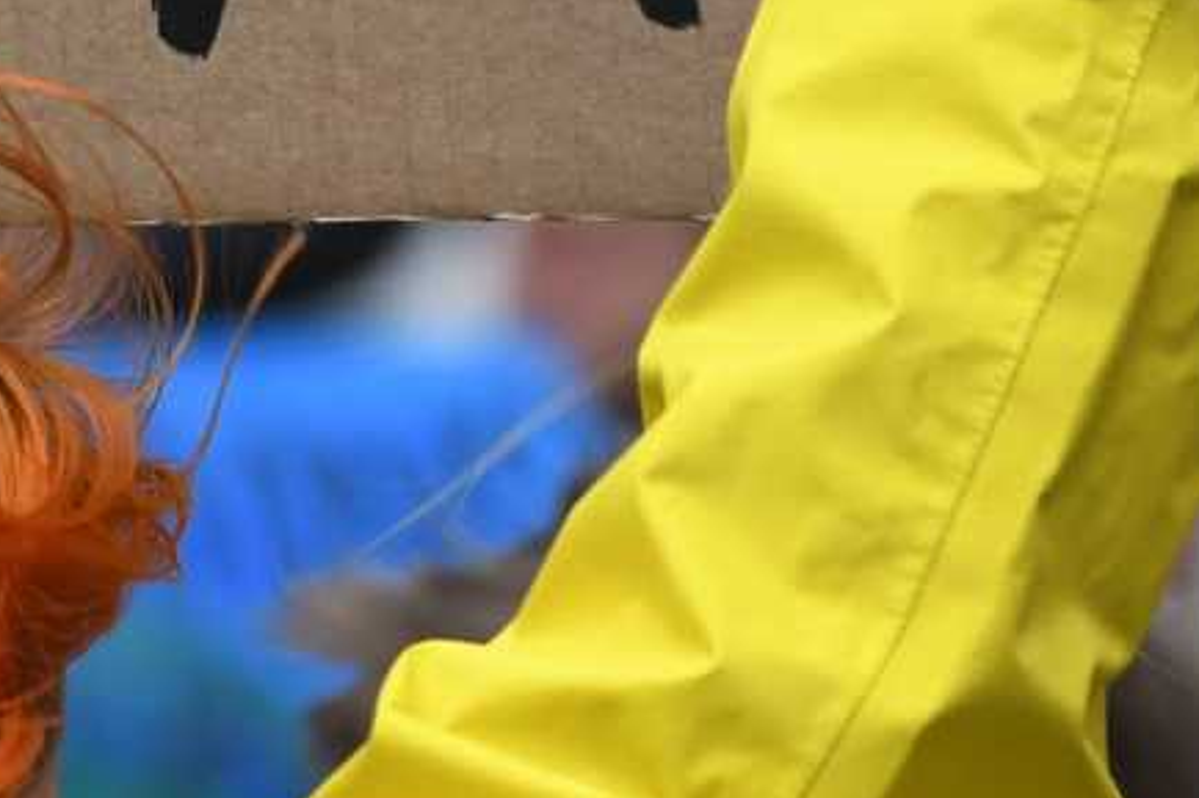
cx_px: -398
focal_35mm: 1097
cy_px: -954
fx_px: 36532
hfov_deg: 1.9
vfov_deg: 1.3
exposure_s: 1/400
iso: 800
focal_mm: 155
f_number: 5
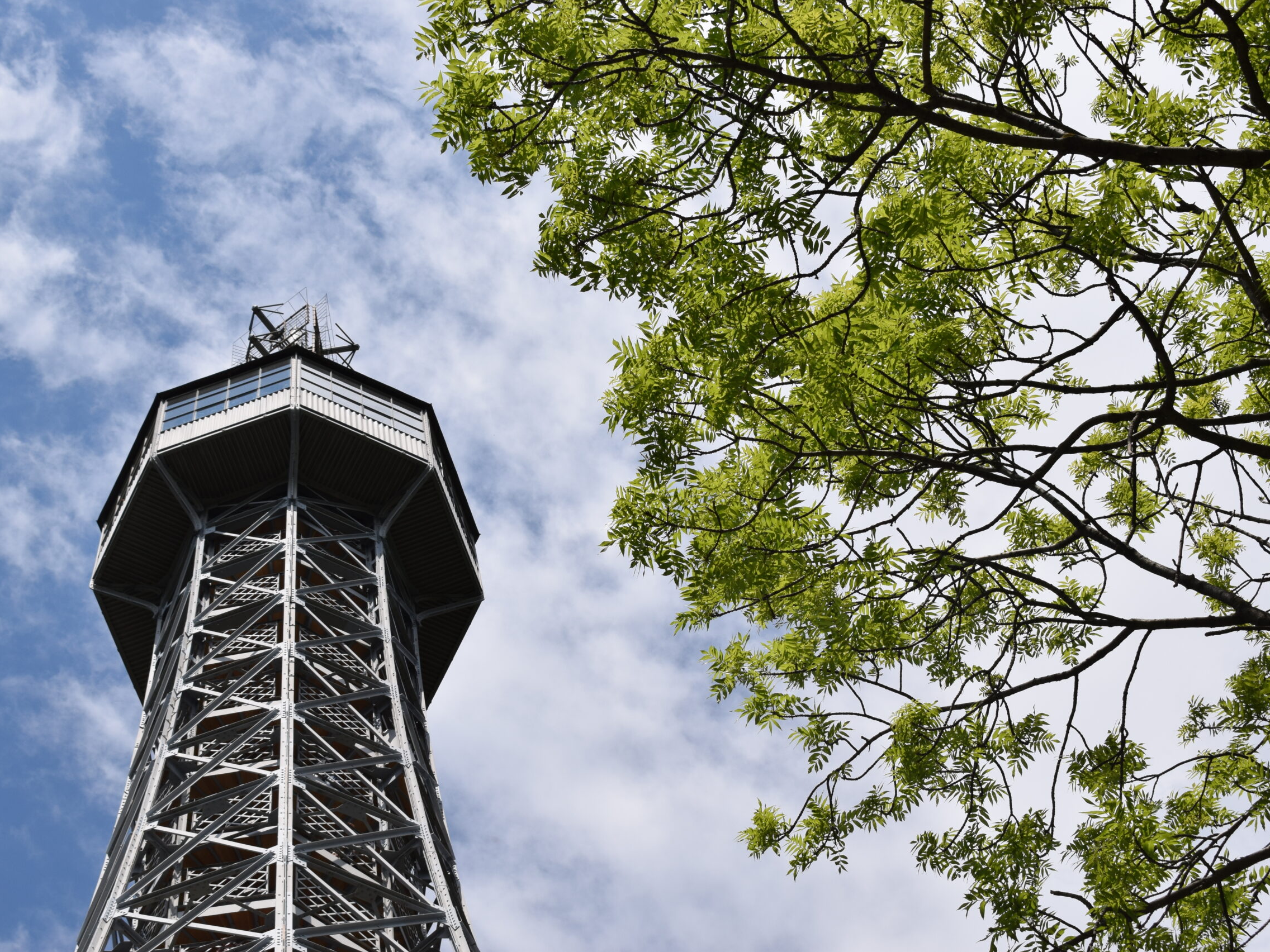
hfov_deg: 25.0
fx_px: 2862
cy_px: 476
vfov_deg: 18.9
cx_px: 562
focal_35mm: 78
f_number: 11
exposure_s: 1/500
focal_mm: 48
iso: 200
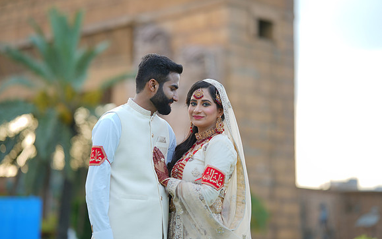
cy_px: 116
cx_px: 191
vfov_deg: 15.0
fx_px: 906
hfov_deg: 23.8
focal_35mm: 87
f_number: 1.4
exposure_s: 1/500
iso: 64
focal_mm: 85
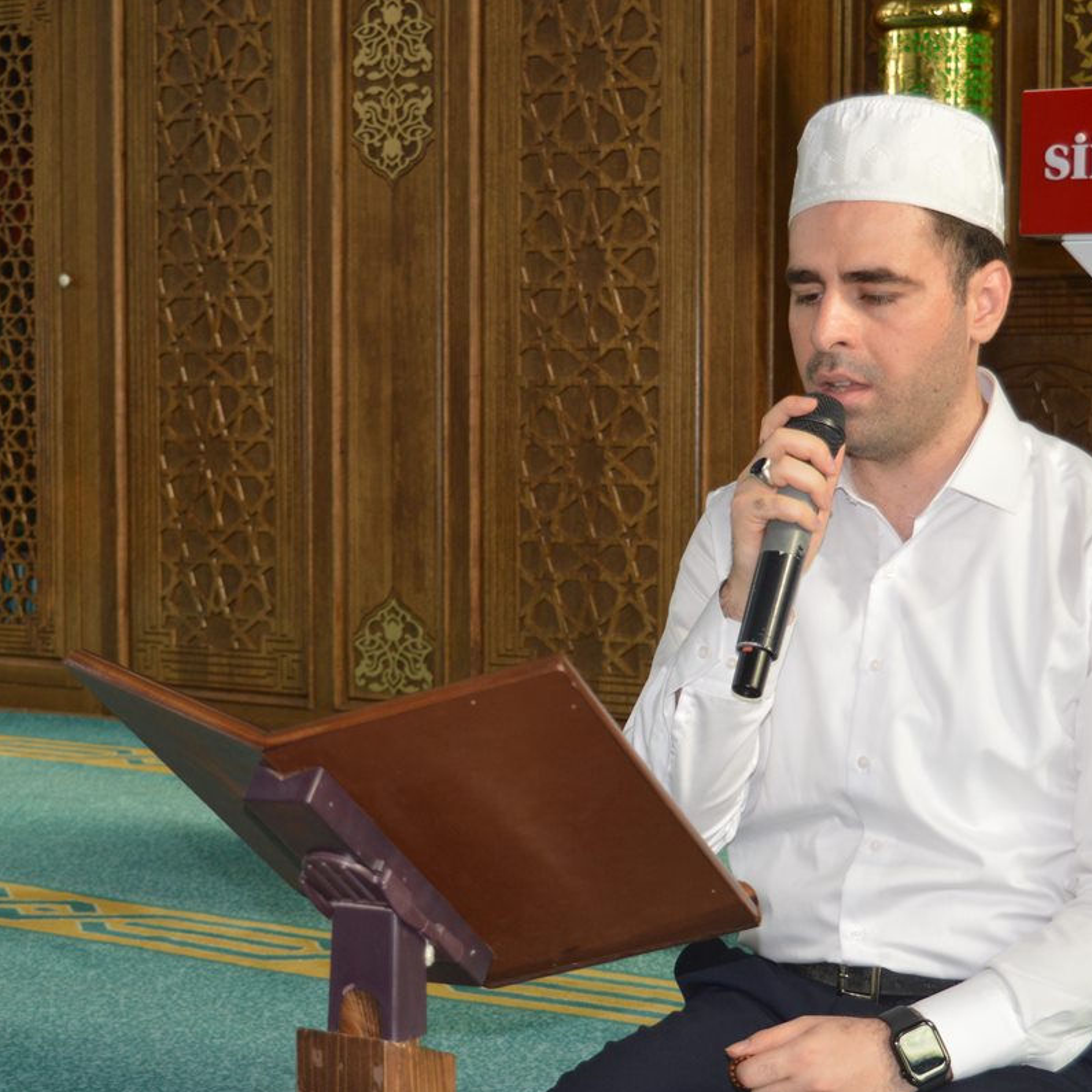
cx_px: 639
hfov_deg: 24.6
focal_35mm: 70
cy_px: 613
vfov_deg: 24.6
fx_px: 2498
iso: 400
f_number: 4.5
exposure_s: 1/100
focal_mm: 32
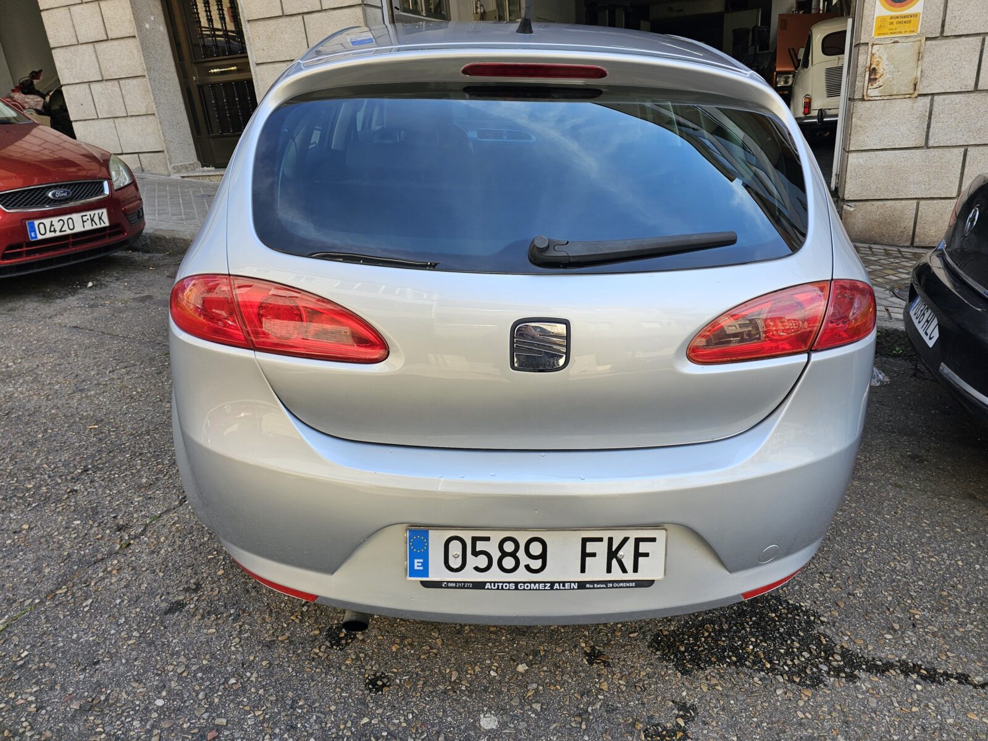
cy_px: 370
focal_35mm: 23
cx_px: 494
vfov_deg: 58.9
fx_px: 656
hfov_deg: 73.9
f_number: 1.7
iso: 12
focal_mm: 6.3
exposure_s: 1/180
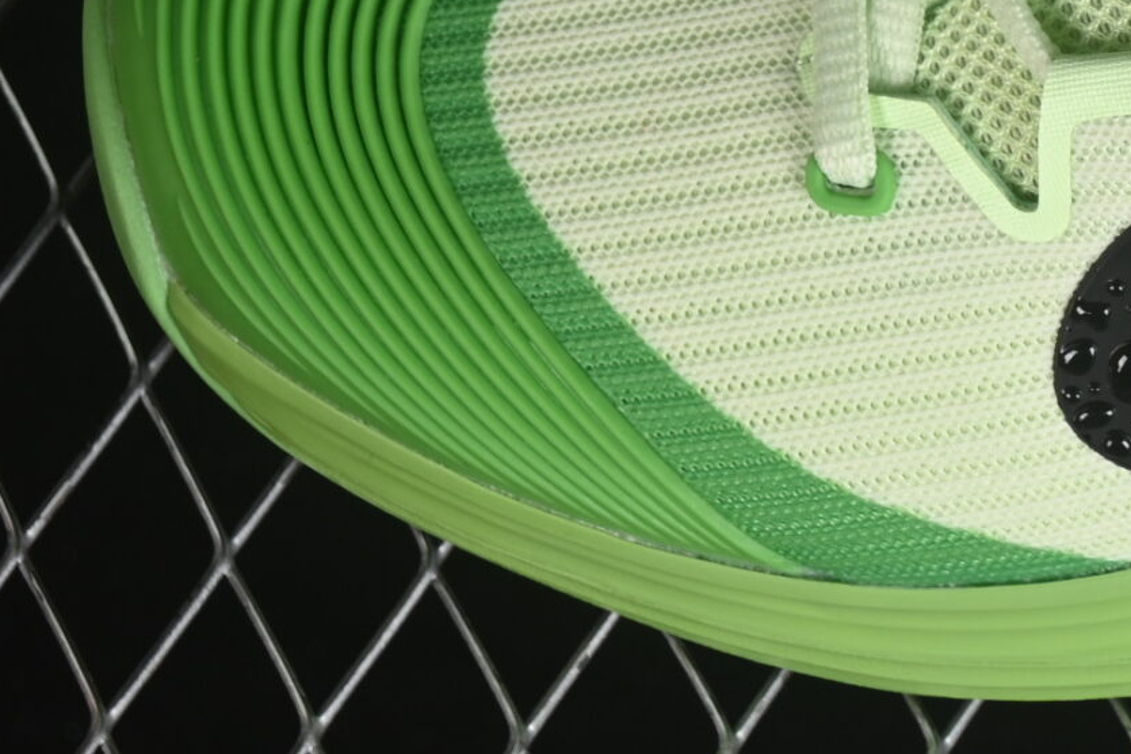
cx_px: 1444
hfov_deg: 8.8
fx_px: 7227
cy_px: -223
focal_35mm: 230
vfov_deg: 5.9
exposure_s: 1/80
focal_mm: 50
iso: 160
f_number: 8
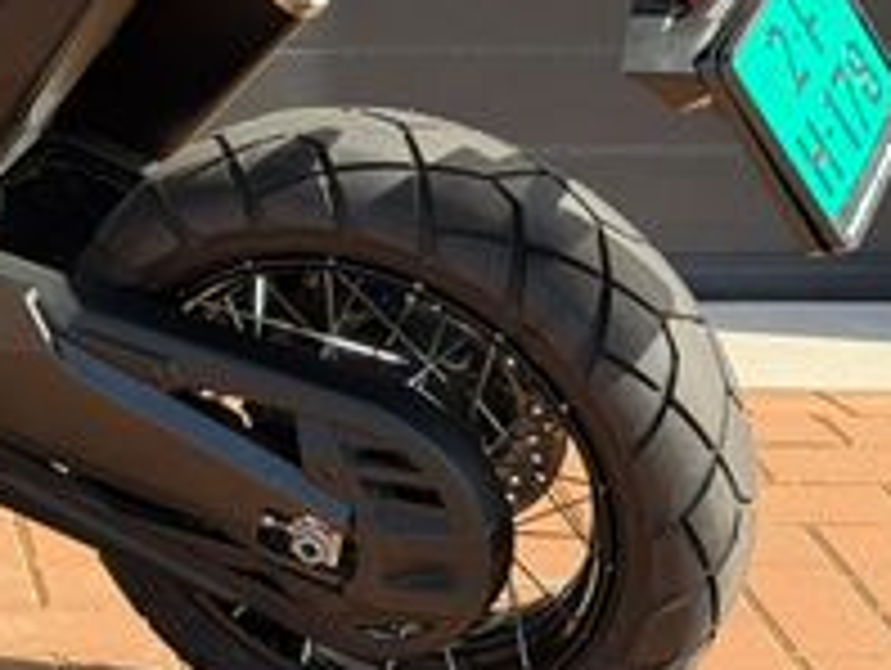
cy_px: -72
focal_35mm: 155
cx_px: -418
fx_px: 3994
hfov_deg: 12.2
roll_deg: +0.1
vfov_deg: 9.5
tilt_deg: -10.5
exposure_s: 1/1149
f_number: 1.78
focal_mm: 6.76
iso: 100
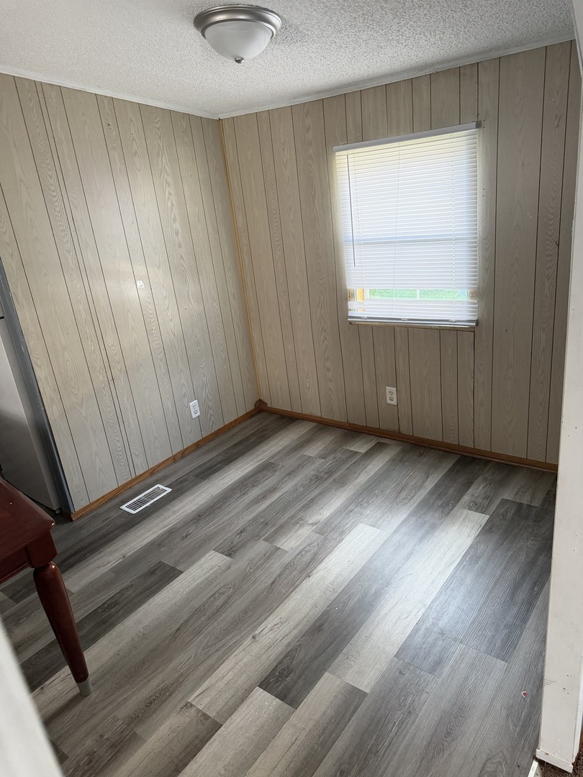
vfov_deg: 71.6
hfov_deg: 56.8
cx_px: 292
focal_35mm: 24
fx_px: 539
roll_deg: +7.0
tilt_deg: -21.4
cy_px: 388
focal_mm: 6.76
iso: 250
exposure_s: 1/60
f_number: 1.78
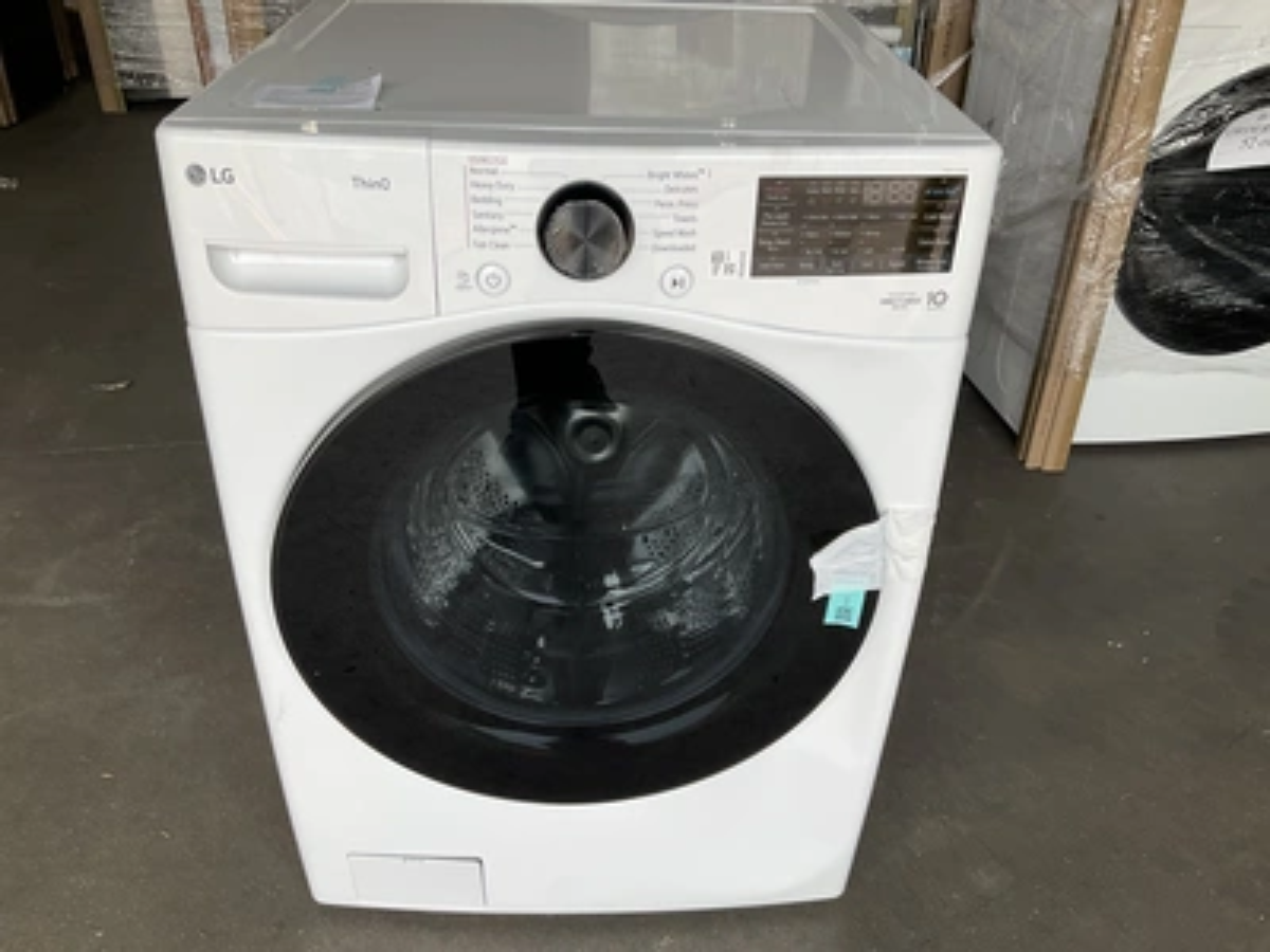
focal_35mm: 29
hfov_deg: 61.7
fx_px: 1064
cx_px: 635
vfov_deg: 48.2
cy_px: 476
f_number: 1.8
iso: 25
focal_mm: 3
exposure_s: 1/389
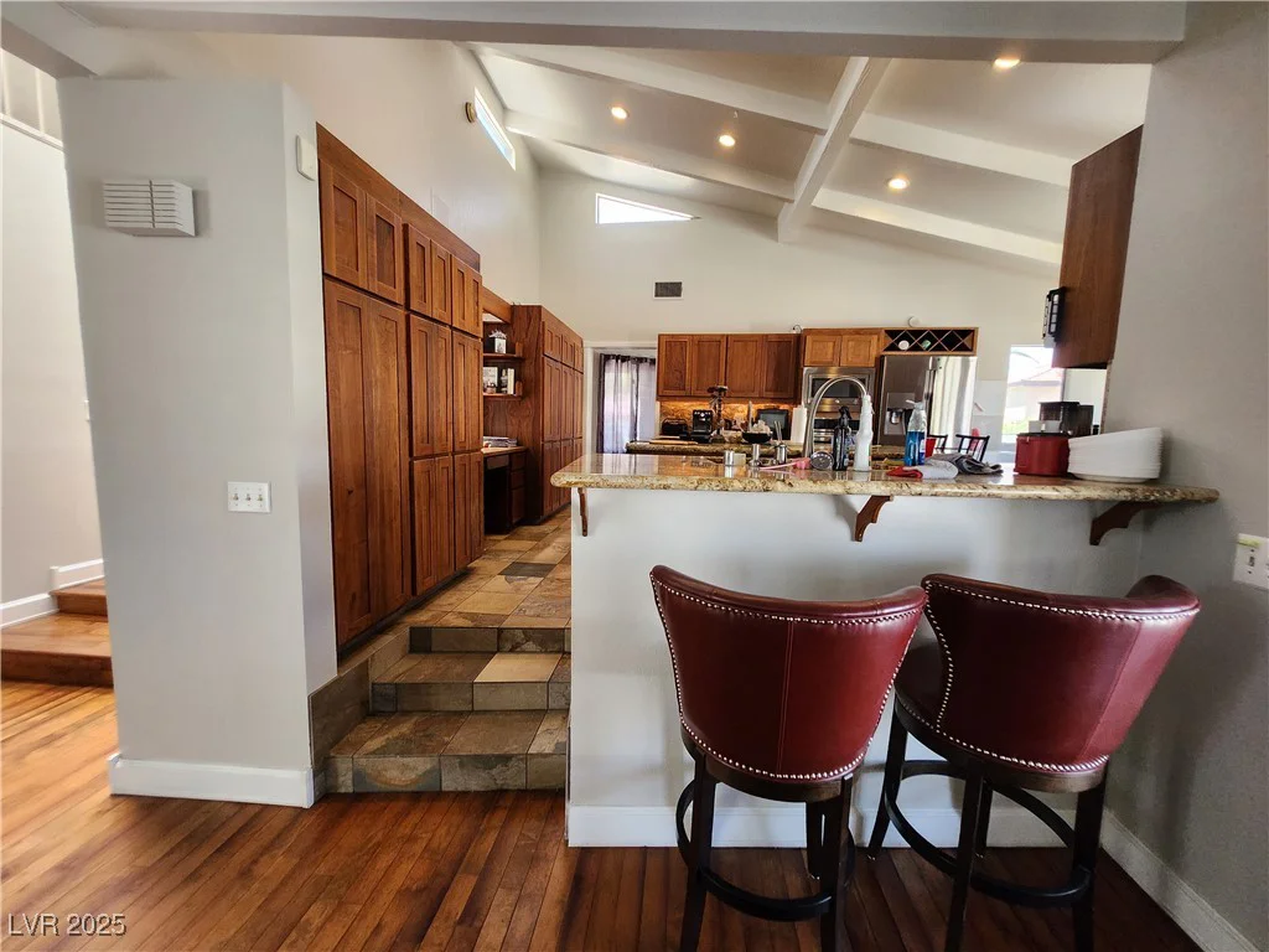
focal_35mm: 13
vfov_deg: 89.9
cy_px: 476
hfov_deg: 106.2
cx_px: 634
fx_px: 477
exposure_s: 1/60
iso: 160
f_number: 2.2
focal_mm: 1.74
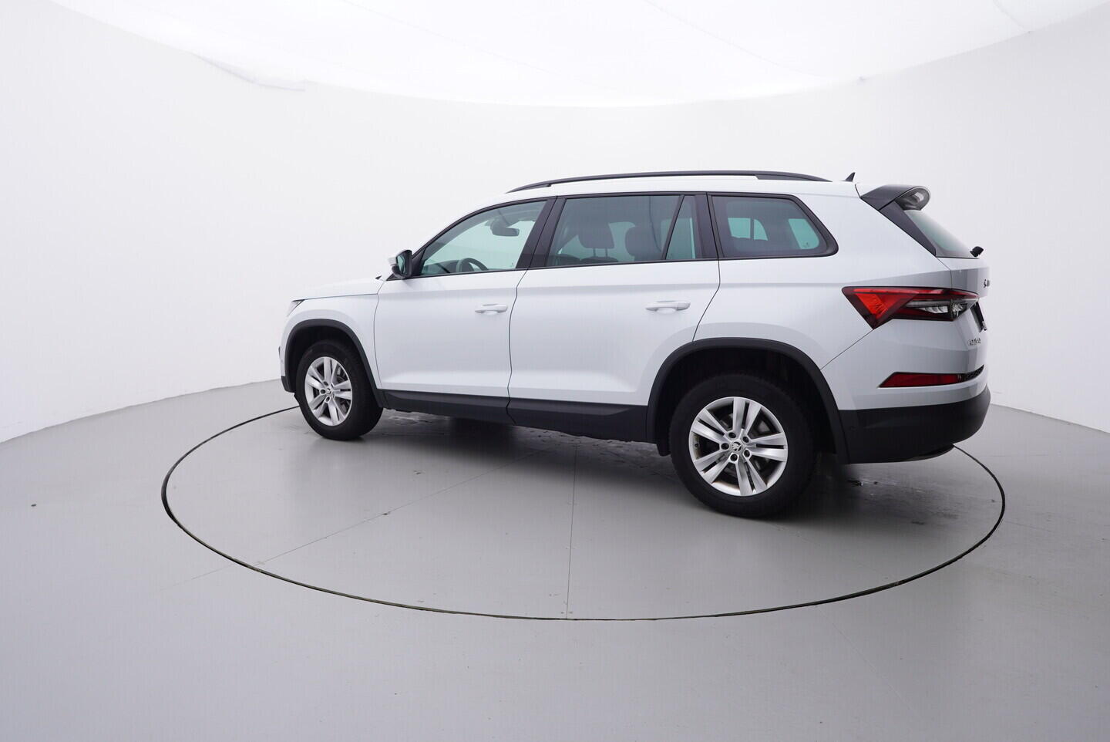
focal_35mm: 22
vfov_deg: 56.2
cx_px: 555
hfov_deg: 77.3
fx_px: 694
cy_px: 371
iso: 200
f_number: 5
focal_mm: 15
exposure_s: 1/80
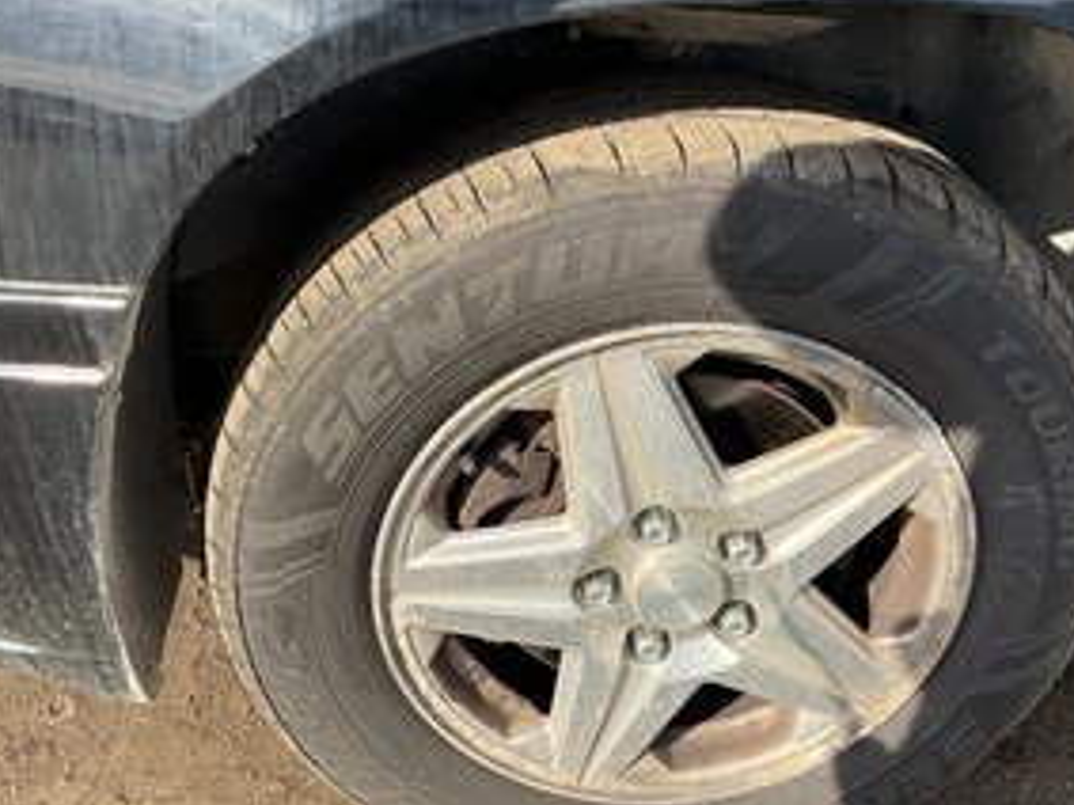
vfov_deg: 35.0
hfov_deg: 45.7
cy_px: 475
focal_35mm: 41
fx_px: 1272
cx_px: 611
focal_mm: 3
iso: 25
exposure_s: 1/482
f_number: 1.8
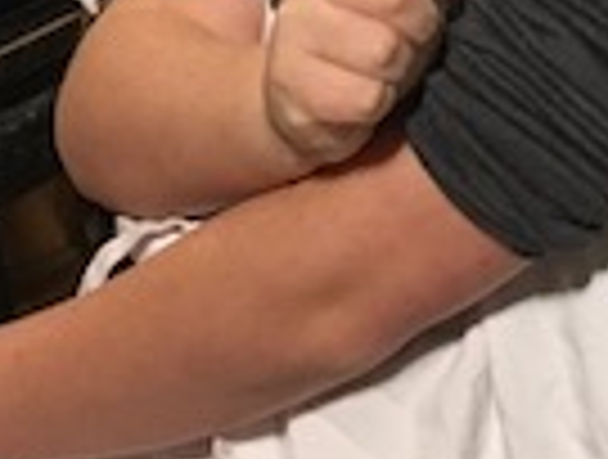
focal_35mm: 137
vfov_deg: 10.4
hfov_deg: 13.3
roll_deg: -0.6
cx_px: 982
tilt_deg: -24.8
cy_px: -274
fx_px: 2413
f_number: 2.2
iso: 200
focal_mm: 4.15
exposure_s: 1/33
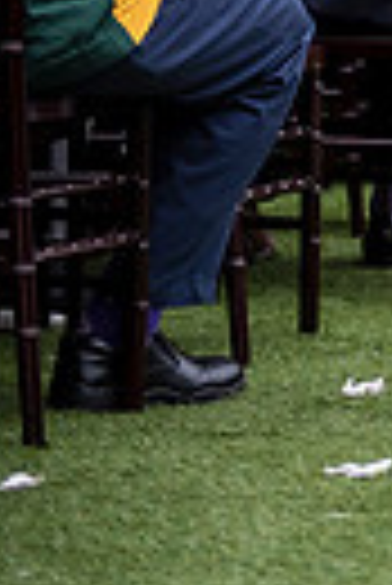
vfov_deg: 7.3
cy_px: -259
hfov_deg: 4.7
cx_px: 1239
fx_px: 4512
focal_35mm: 277
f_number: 2.8
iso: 250
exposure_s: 1/200
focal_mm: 62
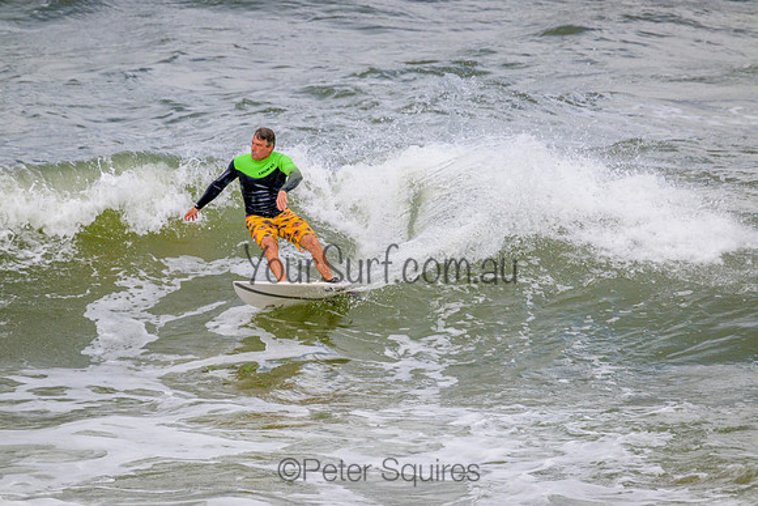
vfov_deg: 1.7
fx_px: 16848
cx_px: 379
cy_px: 253
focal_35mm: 800
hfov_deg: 2.6
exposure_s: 1/2000
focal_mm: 800
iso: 800
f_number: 11
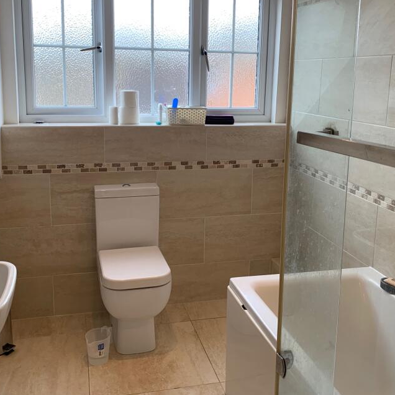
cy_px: 173
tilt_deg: -10.7
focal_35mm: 37
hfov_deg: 44.9
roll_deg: -1.2
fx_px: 478
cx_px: 200
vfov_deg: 44.8
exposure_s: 1/100
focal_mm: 4.25
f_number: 1.8
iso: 64
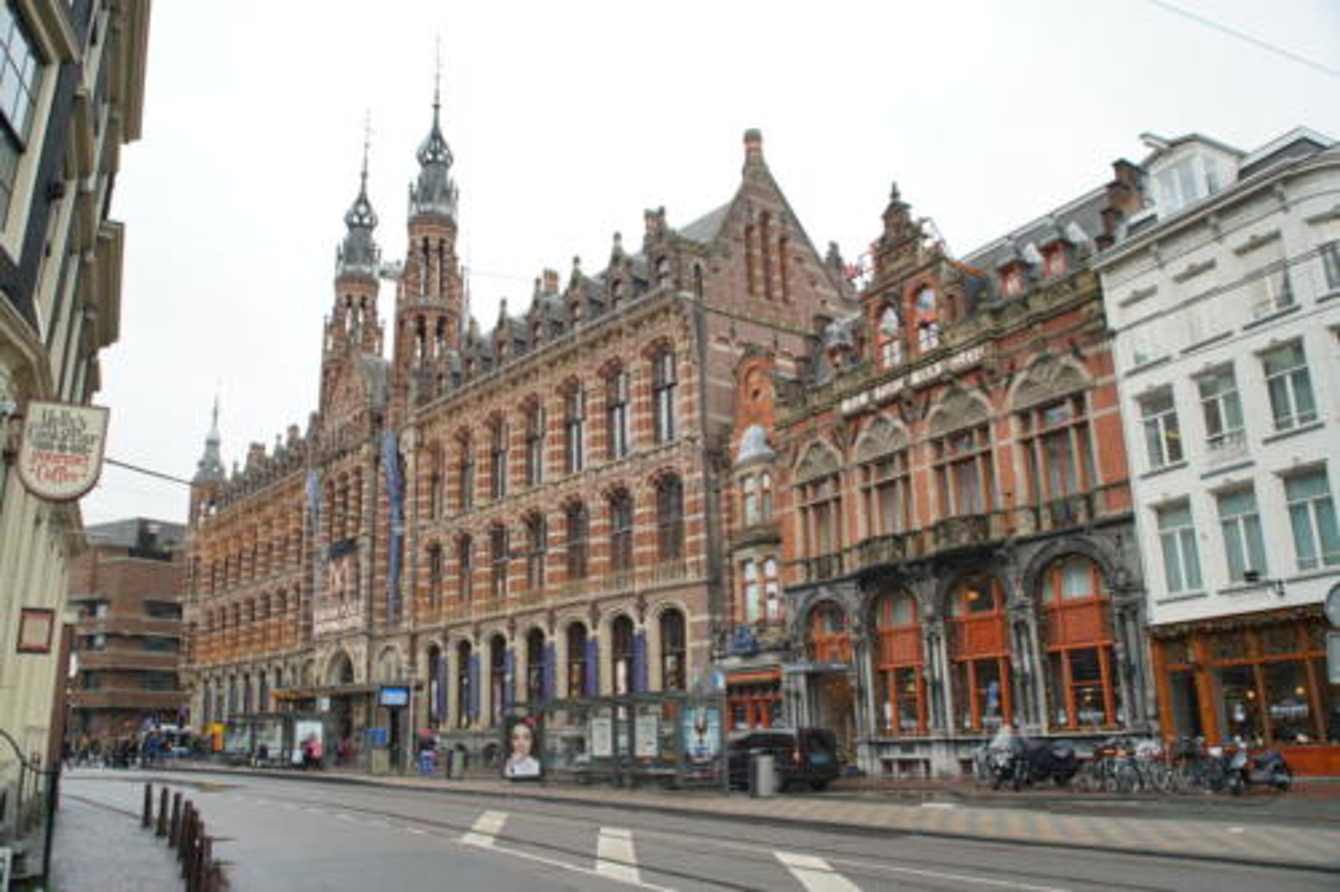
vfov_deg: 46.4
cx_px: 670
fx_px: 1042
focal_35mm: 28
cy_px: 446
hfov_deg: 65.5
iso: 800
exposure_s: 1/125
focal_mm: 28
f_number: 7.1
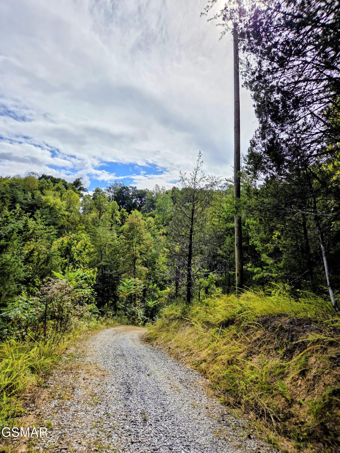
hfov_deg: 58.9
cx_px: 170
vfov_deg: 73.9
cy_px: 226
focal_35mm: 23
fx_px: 301
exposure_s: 1/7891
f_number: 1.8
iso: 32
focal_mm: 5.4
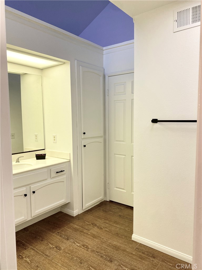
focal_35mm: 26
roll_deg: +0.5
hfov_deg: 53.1
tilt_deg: -2.9
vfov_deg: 67.3
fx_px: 202
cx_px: 101
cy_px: 135
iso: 125
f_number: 1.8
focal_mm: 4.25
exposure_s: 1/120
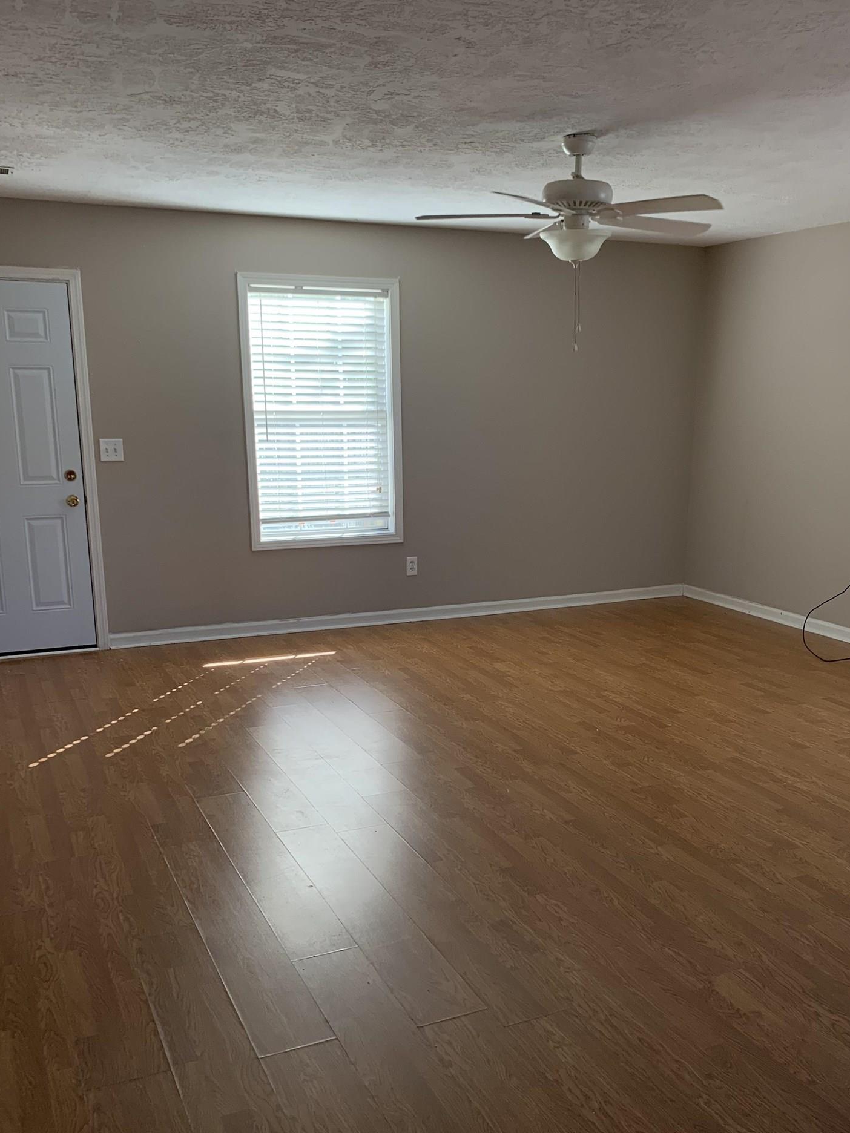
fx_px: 1048
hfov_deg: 44.1
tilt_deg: -13.6
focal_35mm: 32
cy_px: 678
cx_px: 470
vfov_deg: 56.4
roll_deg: +0.4
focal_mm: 4.25
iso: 50
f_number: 1.8
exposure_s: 1/121
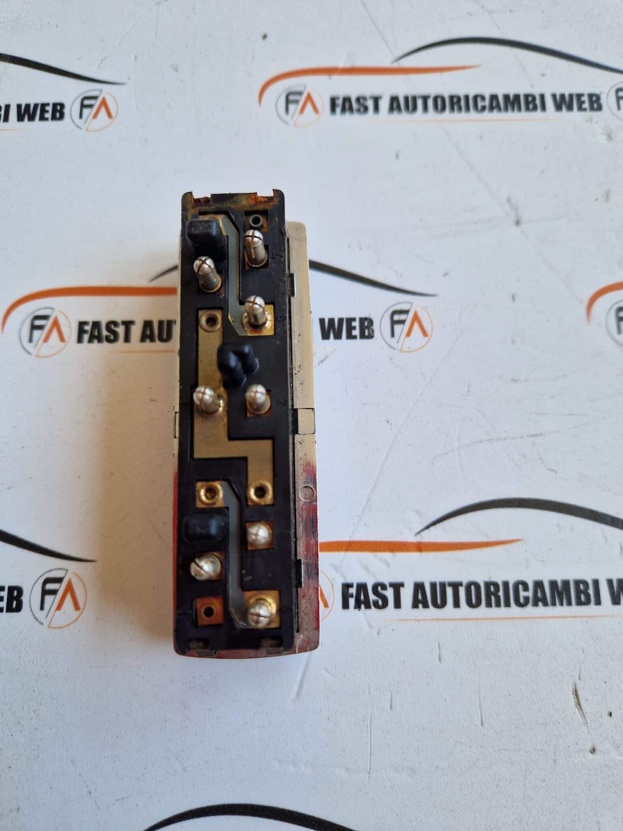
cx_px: 312
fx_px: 552
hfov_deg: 58.9
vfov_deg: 73.9
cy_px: 416
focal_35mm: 23
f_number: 1.8
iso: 50
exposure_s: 1/104
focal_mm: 5.4
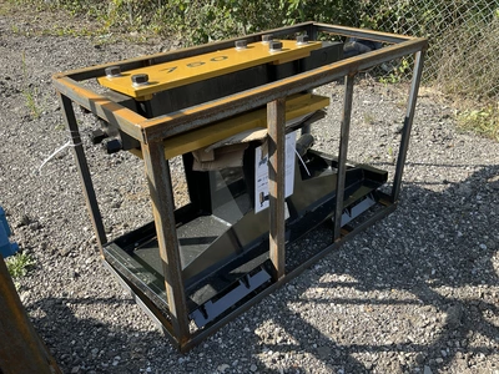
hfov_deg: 61.7
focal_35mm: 29
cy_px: 187
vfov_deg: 48.2
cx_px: 250
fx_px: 418
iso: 25
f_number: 1.8
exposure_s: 1/540
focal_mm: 3
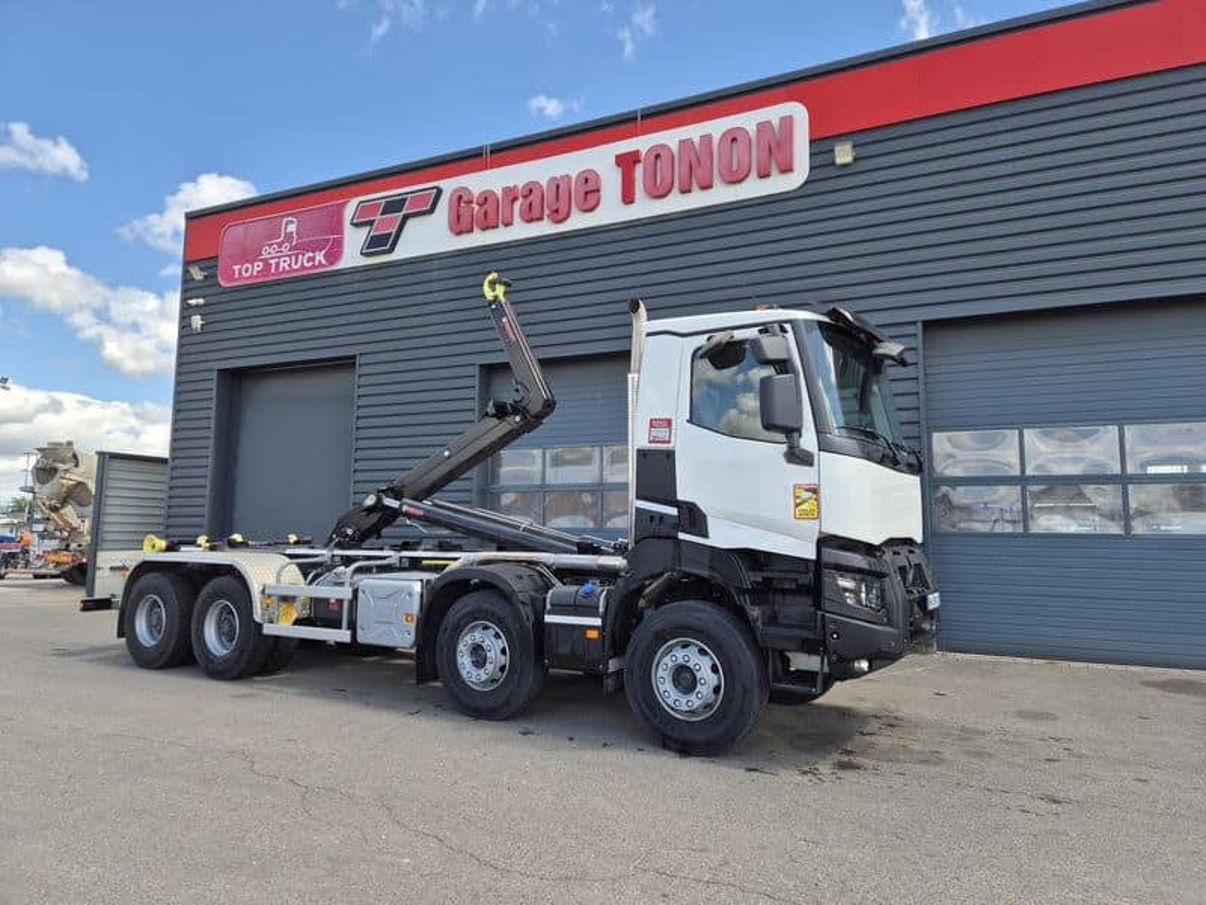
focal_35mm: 23
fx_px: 801
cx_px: 603
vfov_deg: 58.9
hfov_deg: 73.9
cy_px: 452
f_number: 1.8
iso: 25
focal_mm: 5.4
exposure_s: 1/832
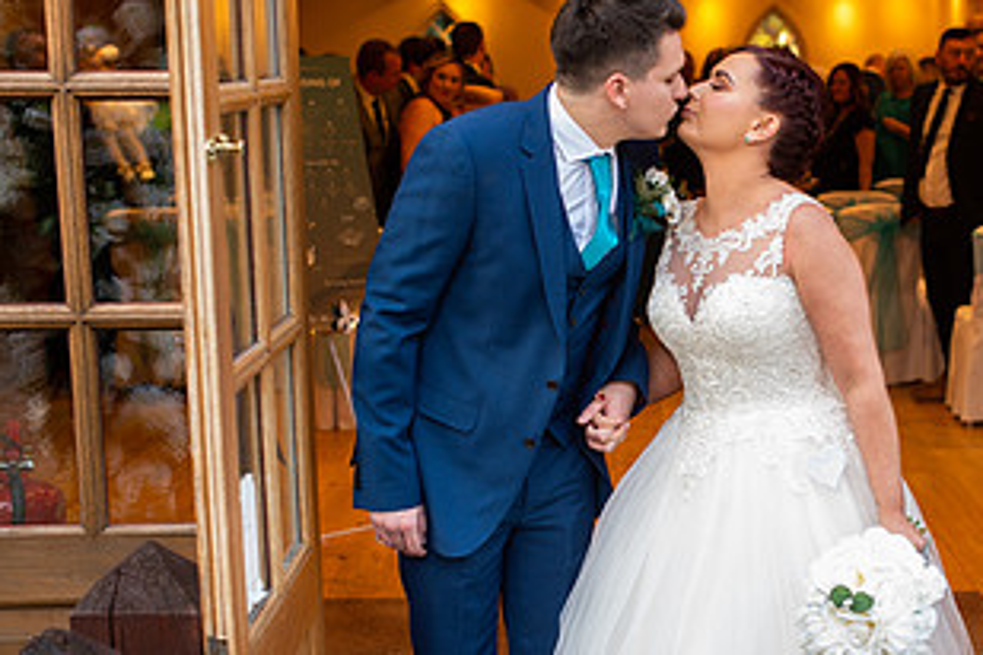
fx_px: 1829
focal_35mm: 67
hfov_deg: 29.7
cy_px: 429
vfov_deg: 20.3
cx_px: 713
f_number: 2.5
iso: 640
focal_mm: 35
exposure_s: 1/250
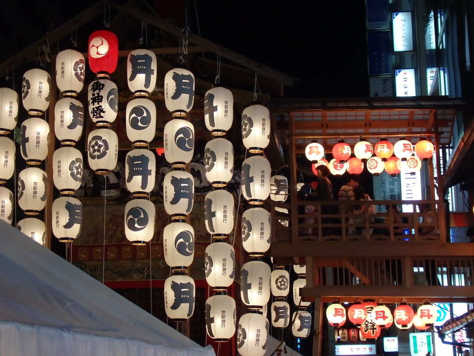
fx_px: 822
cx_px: 237
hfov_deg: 32.2
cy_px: 178
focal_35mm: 60
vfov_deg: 24.4
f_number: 4.2
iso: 800
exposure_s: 1/60
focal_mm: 10.8
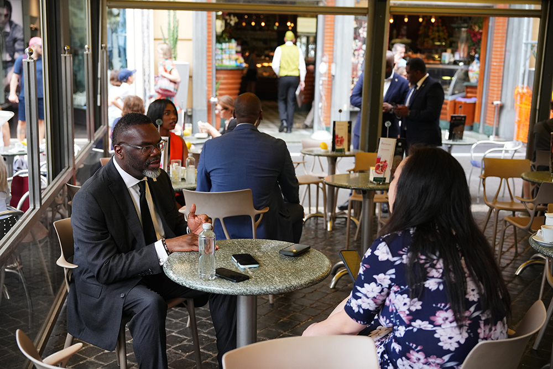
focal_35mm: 43
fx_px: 661
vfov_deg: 31.2
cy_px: 184
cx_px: 276
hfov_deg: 45.4
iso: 1250
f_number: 2.8
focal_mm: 43
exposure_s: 1/800
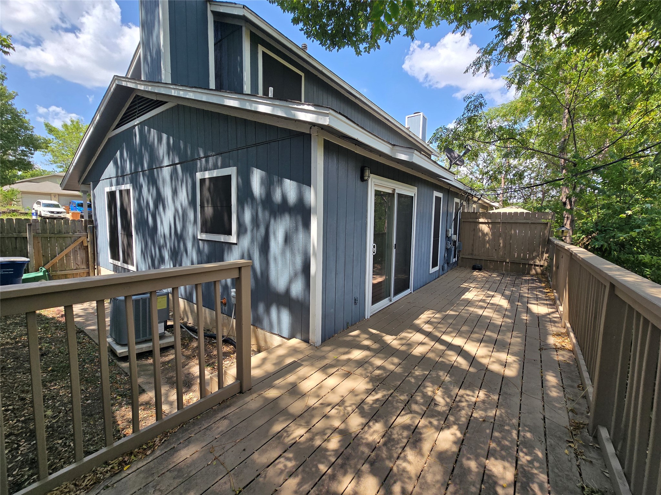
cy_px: 248
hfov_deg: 106.2
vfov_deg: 89.9
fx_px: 248
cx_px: 330
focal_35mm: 13
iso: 50
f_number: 2.2
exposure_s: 1/845
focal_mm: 2.2
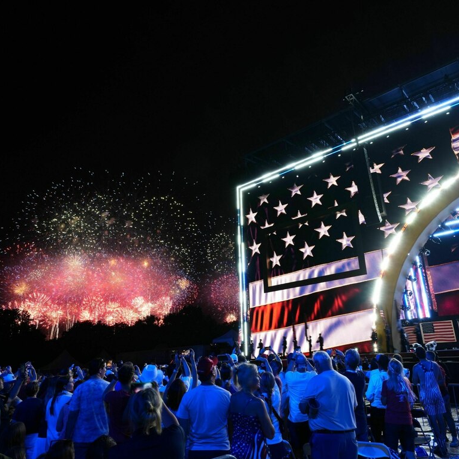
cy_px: 230
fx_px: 360
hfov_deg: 64.7
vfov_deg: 65.0
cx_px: 262
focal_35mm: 24
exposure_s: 1/8
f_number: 9
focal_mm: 18
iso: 500
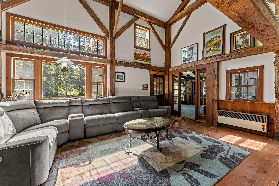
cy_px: 93
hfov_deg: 104.3
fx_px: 108
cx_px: 140
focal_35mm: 14
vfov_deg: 81.2
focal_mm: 14
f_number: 8
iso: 400
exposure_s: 1/6
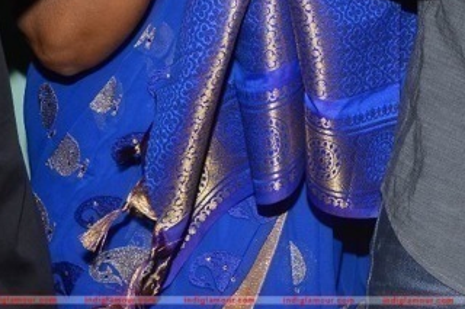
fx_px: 1549
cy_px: -157
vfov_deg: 11.0
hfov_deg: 15.6
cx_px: 715
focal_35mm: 120
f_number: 6.3
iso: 320
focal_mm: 32
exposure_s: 1/125
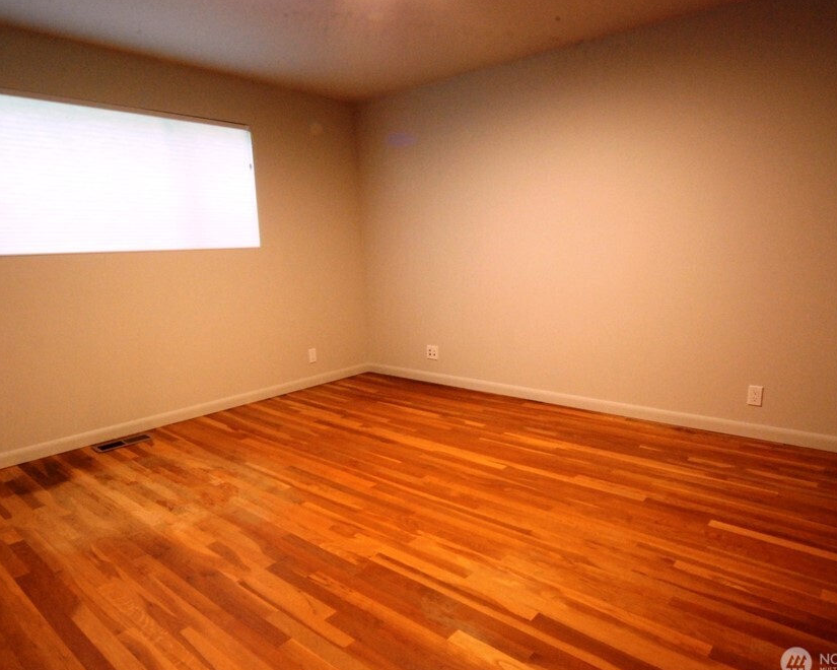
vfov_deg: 65.5
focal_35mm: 21
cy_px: 343
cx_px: 421
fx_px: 520
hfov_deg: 77.6
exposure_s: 1
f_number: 22
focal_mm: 12
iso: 1250
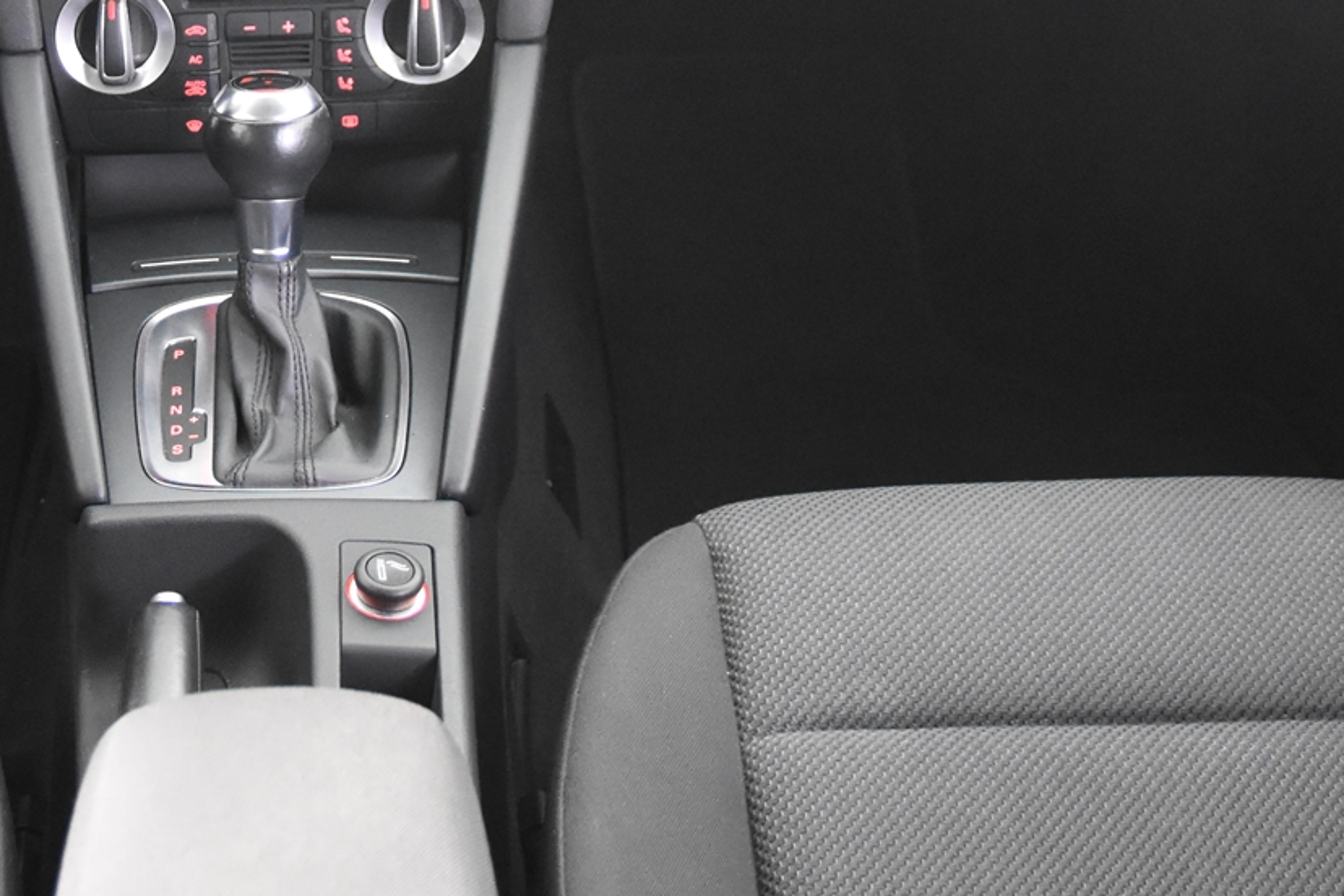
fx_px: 2208
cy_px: 57
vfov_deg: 22.3
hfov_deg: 32.7
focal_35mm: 59
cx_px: 232
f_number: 2.8
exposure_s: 1/25
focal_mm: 17
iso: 4500
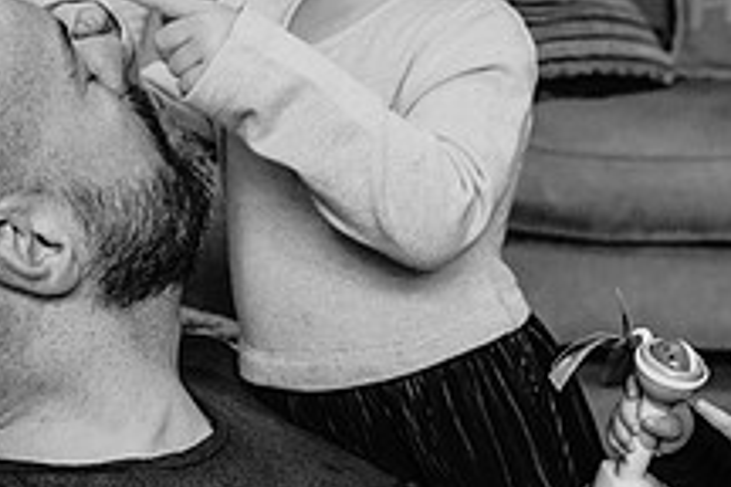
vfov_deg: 14.5
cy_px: 210
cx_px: 481
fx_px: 1909
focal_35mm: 94
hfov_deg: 21.6
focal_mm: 35
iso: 2000
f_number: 4.5
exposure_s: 1/160
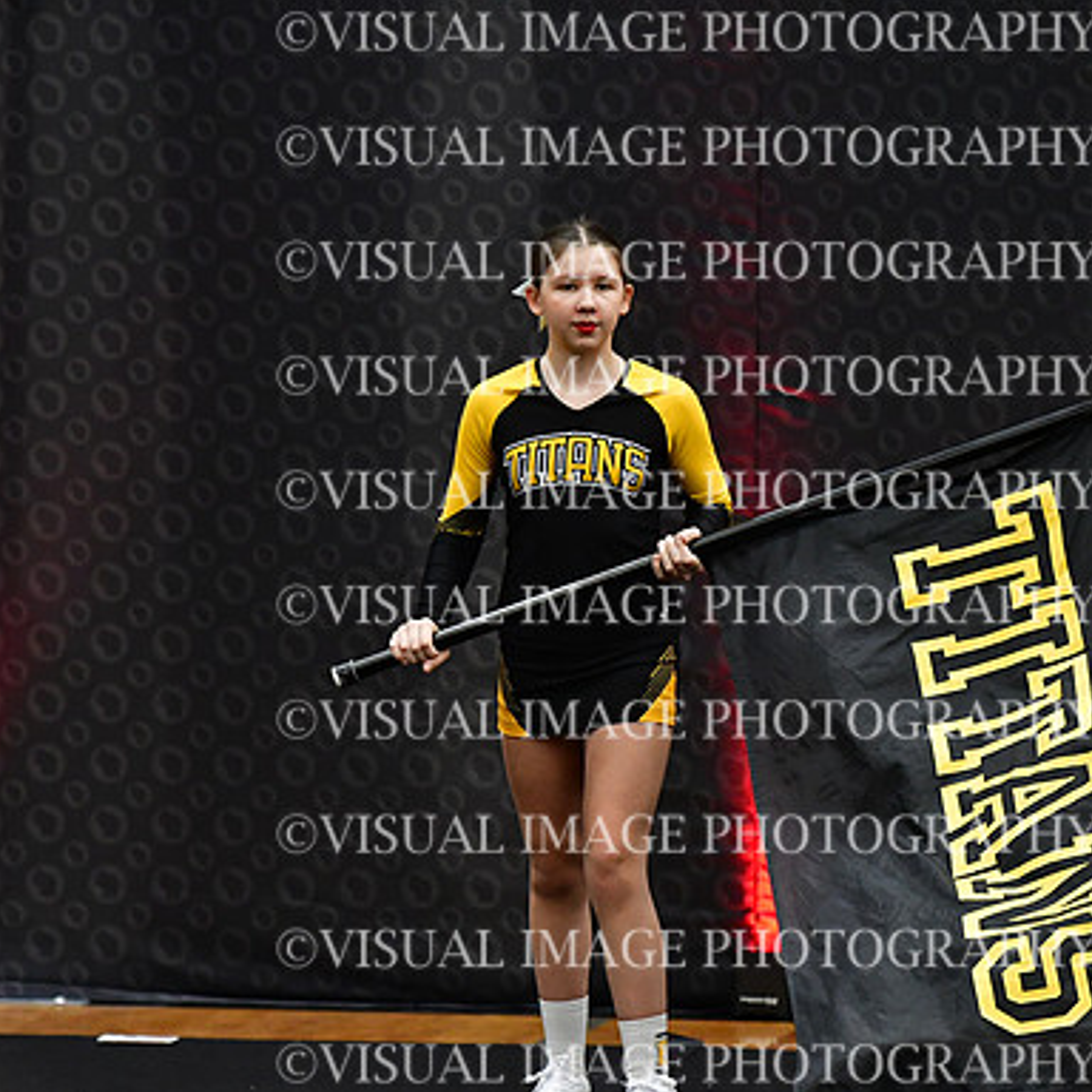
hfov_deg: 4.6
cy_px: 547
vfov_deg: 4.6
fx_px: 13741
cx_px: 688
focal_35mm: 385
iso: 4000
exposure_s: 1/500
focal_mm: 200
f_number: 3.5
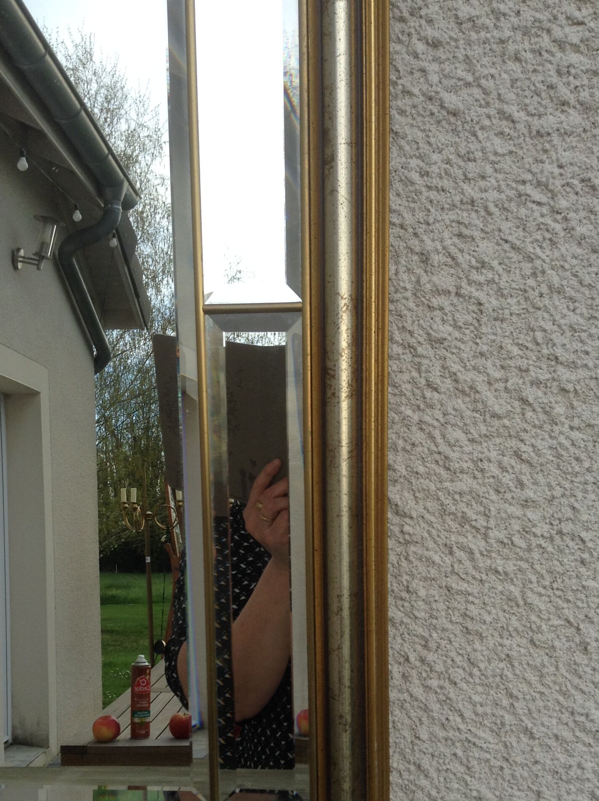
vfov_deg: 41.7
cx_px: 243
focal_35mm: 45
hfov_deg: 32.0
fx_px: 1041
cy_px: 514
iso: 25
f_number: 2.4
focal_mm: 3.3
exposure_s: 1/541
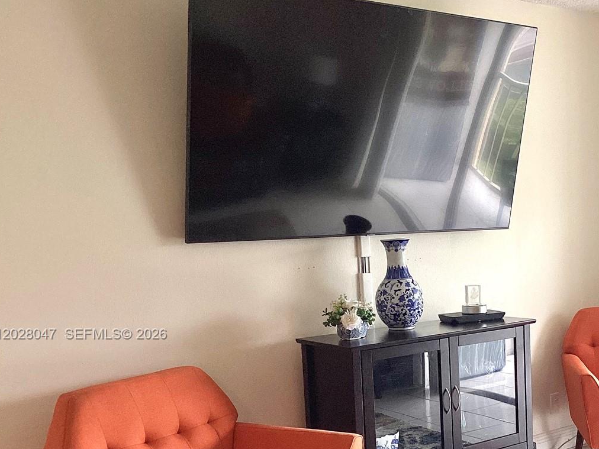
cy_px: 335
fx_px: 848
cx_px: 456
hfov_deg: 37.8
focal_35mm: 49
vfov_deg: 29.2
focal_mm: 3.3
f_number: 2.4
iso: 50
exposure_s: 1/120
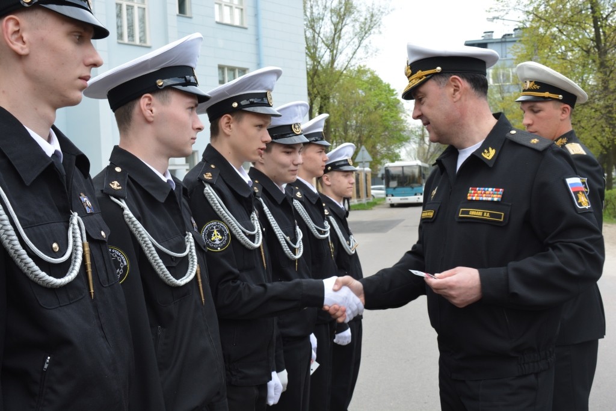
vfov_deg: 30.9
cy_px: 206
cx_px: 308
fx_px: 744
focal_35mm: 44
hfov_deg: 45.0
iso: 400
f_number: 9
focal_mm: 29
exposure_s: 1/160
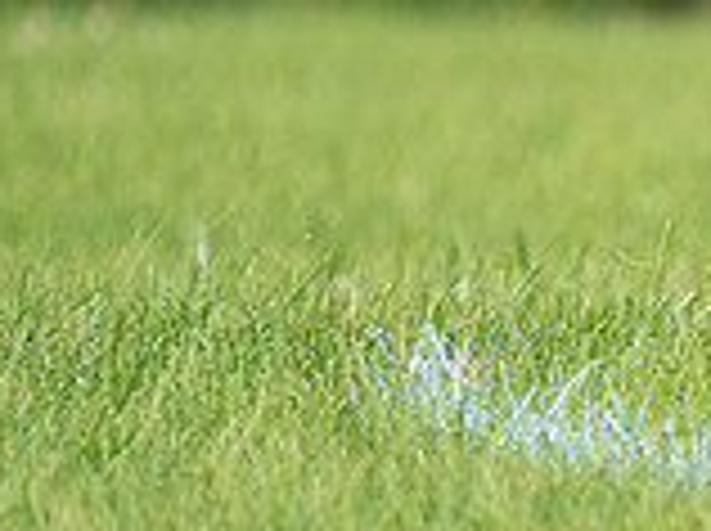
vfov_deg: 1.0
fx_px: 29019
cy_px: 34
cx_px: 1251
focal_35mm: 1415
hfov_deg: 1.4
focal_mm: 400
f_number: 6.3
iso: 1250
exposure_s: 1/4000
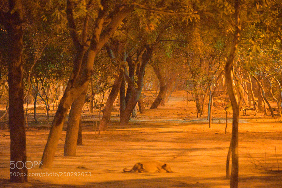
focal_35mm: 189
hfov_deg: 10.9
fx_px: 1477
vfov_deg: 7.3
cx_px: 140
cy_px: 94
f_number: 4.8
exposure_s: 1/6
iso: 12800
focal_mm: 125
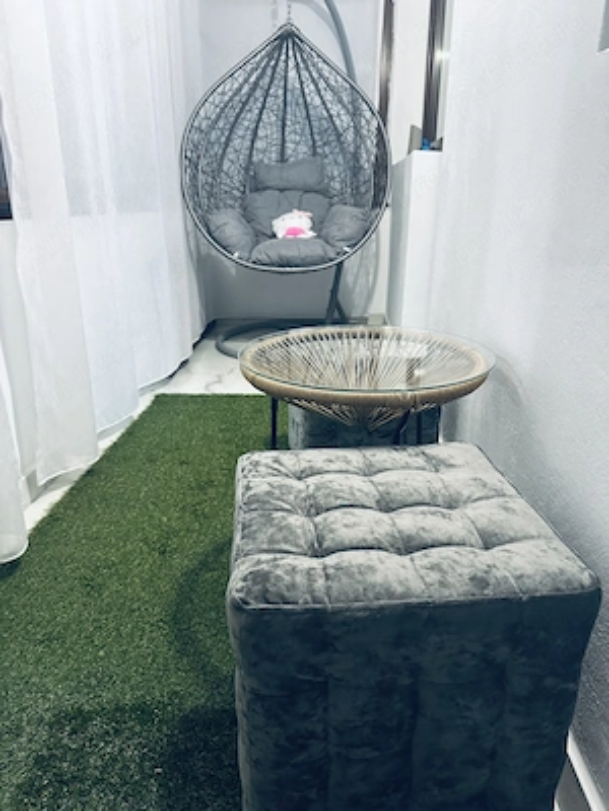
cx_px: 304
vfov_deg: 71.6
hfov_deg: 56.8
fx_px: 563
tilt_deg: -19.9
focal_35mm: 24
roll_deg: -1.6
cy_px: 406
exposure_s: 1/50
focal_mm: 6.86
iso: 640
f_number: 1.78
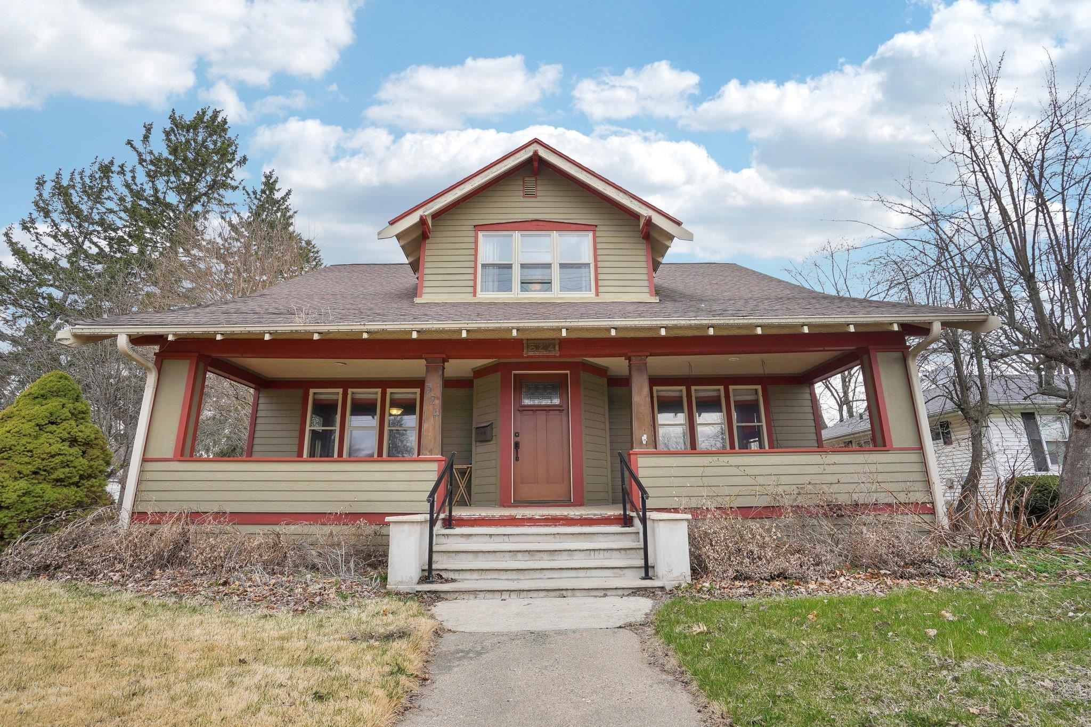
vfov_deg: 73.7
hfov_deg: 96.7
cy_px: 364
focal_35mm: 16
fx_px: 485
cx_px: 546
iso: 100
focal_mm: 16
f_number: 8
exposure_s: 1/60
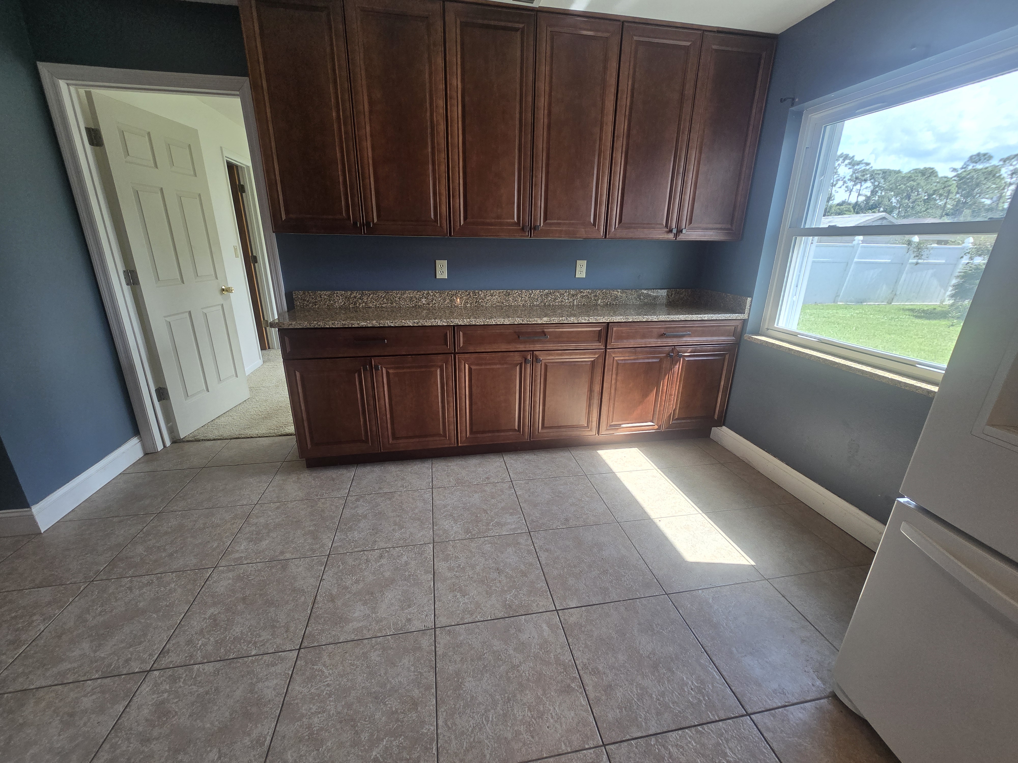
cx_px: 509
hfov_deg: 106.2
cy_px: 382
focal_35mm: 13
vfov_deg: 89.9
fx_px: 382
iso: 100
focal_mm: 2.2
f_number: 2.2
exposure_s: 1/120
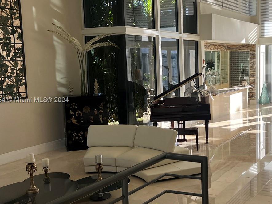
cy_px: 100
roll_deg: +1.2
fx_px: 369
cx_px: 216
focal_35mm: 47
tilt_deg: -6.3
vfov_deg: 30.9
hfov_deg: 38.9
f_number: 1.5
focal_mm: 5.7
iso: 40
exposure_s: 1/157
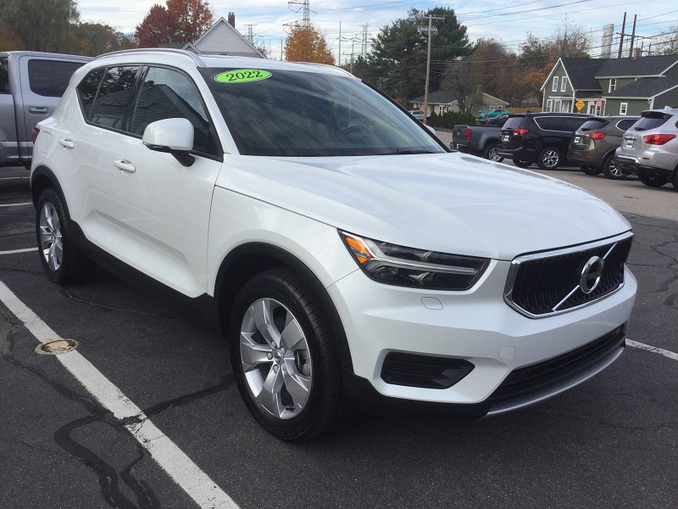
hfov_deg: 58.4
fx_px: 607
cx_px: 339
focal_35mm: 31
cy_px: 254
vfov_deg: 45.4
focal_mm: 3.3
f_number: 2.4
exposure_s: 1/476
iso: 25
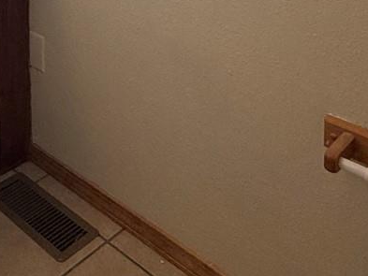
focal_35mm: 57
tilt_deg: -6.6
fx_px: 606
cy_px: -149
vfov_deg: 21.2
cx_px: 77
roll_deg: +1.0
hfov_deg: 32.9
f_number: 2.2
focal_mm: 2.22
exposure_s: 1/184
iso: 64
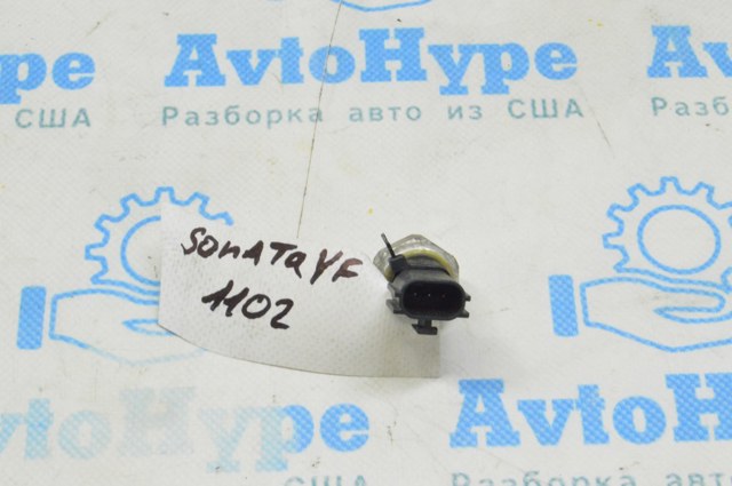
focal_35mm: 82
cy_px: 243
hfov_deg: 24.6
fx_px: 1675
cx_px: 366
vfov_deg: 16.5
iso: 6400
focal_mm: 55
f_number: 20
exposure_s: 1/15
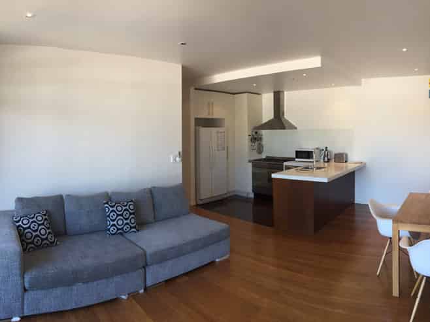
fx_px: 360
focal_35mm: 29
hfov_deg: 61.7
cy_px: 161
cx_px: 215
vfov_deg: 48.2
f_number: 2.2
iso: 125
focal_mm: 4.15
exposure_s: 1/257
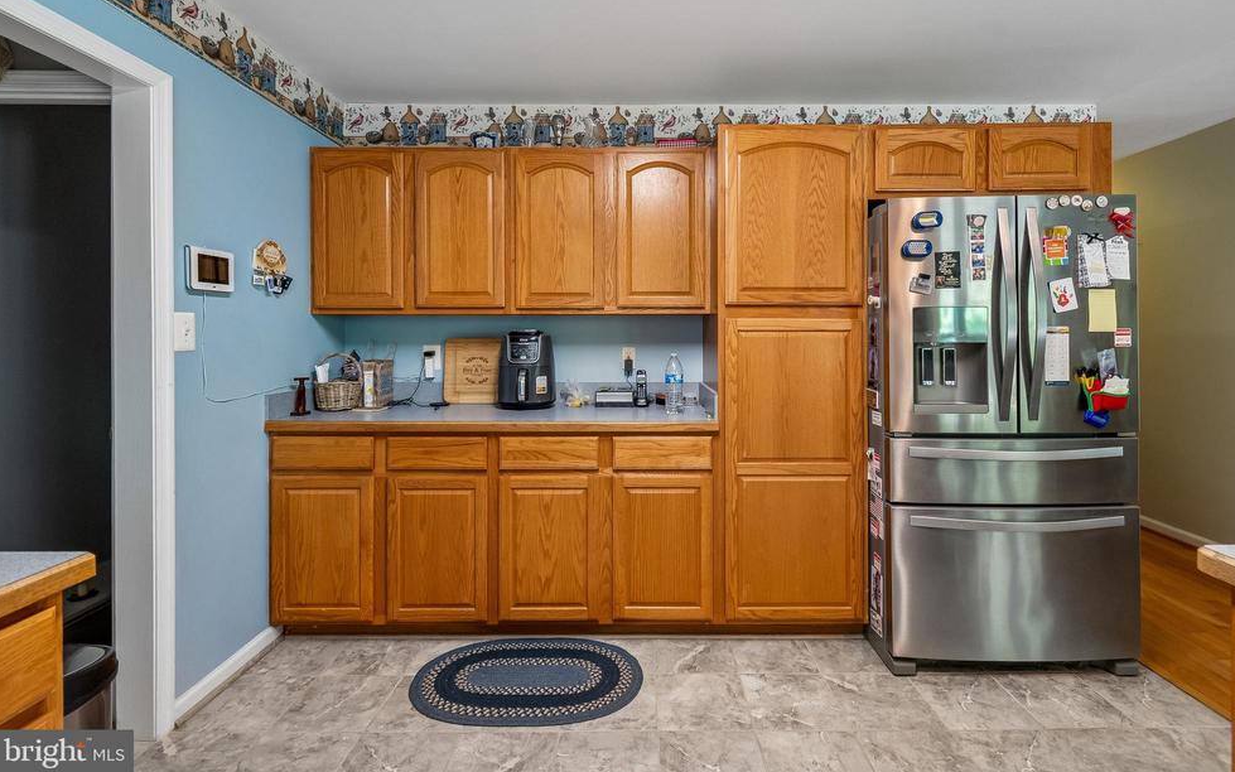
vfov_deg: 71.1
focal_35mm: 16
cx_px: 640
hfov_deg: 97.8
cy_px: 345
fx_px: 539
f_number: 5.6
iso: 400
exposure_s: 1/25
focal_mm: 10
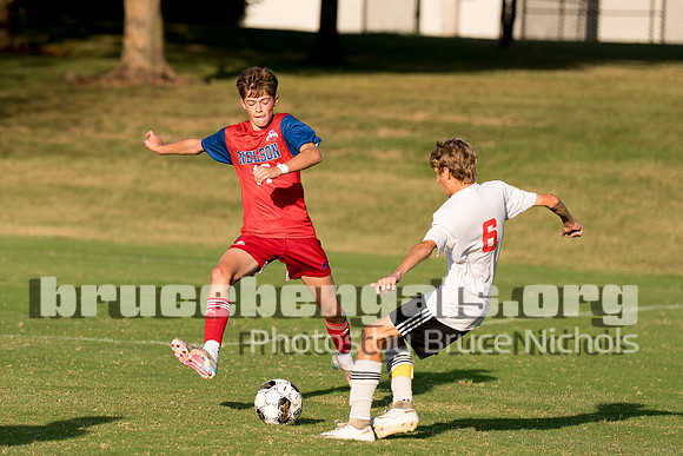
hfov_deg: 6.4
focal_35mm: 320
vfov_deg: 4.3
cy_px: 134
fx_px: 6065
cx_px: 230
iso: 100
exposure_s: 1/1250
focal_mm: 185
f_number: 3.2
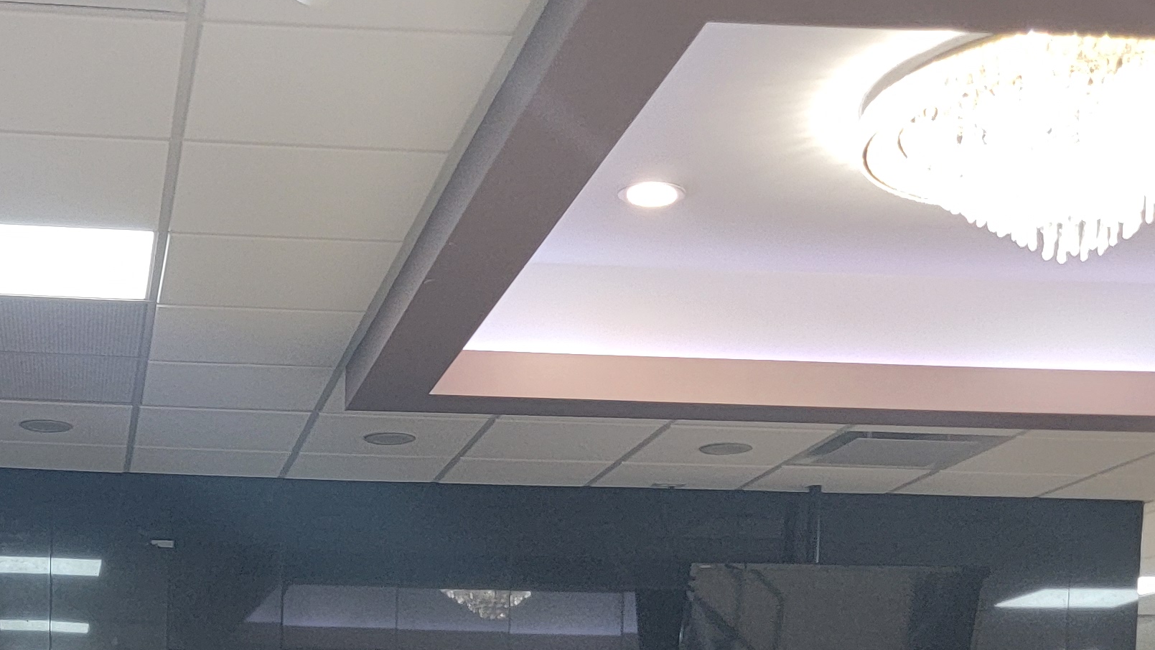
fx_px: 1991
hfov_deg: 31.2
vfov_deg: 16.6
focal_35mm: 65
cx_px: 172
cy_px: 1011
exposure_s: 1/120
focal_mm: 6.7
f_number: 1.8
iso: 200
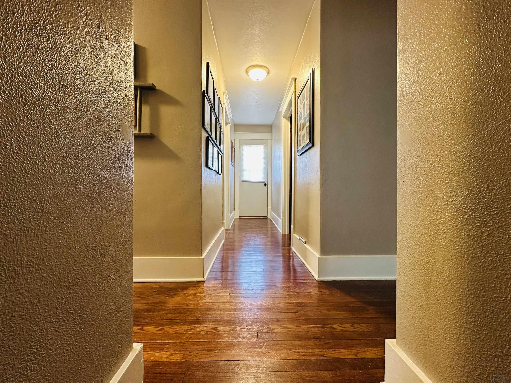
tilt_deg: -0.8
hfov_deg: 102.1
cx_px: 256
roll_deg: -0.7
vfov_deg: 85.7
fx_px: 207
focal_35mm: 14
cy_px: 192
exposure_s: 1/60
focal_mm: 2.22
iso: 320
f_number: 2.2
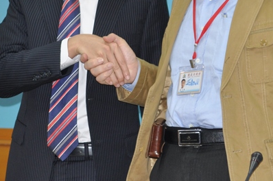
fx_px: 1607
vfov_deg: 6.4
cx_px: 179
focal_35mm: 212
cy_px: 16
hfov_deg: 9.7
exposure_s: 1/60
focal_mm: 55
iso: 400
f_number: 3.5
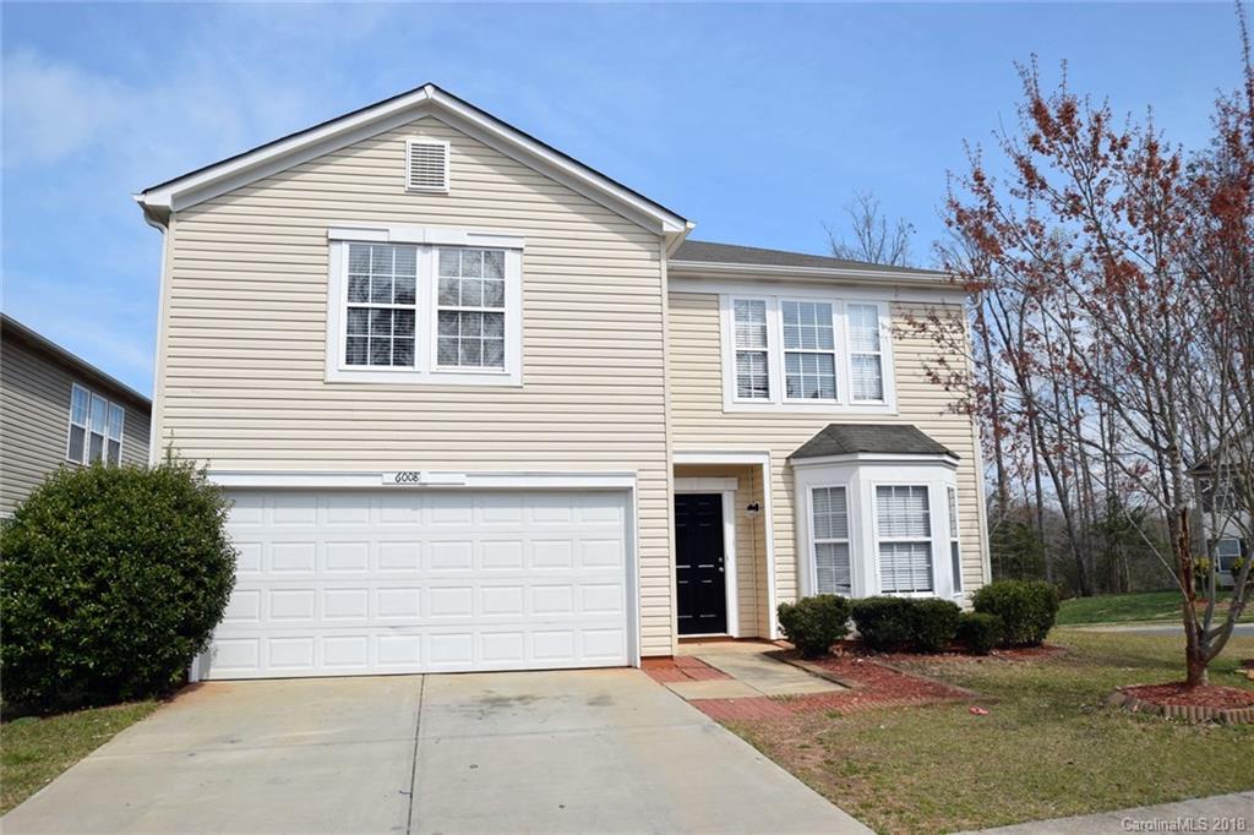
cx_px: 627
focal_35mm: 24
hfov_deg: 73.8
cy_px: 418
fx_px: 836
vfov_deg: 53.1
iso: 200
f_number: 10
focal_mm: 16
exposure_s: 1/400
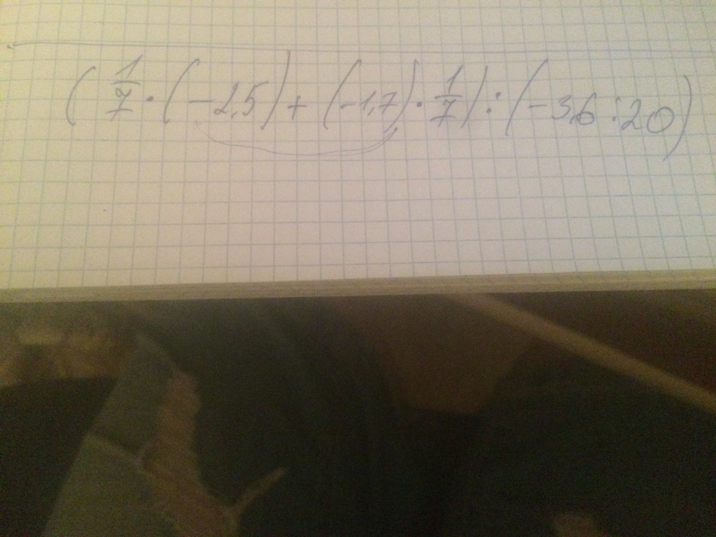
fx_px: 600
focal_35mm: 29
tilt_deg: -73.8
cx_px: 358
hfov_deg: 61.7
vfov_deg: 48.2
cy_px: 268
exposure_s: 1/17
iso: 800
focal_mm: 4.15
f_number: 2.2
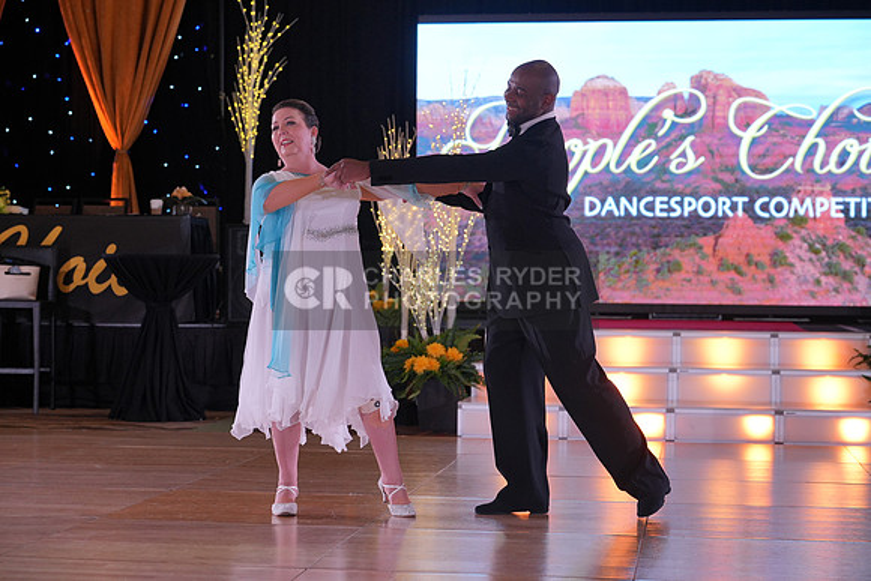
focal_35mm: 75
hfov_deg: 27.0
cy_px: 290
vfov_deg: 18.2
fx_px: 1815
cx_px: 436
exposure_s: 1/400
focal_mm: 75
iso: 1250
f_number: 4
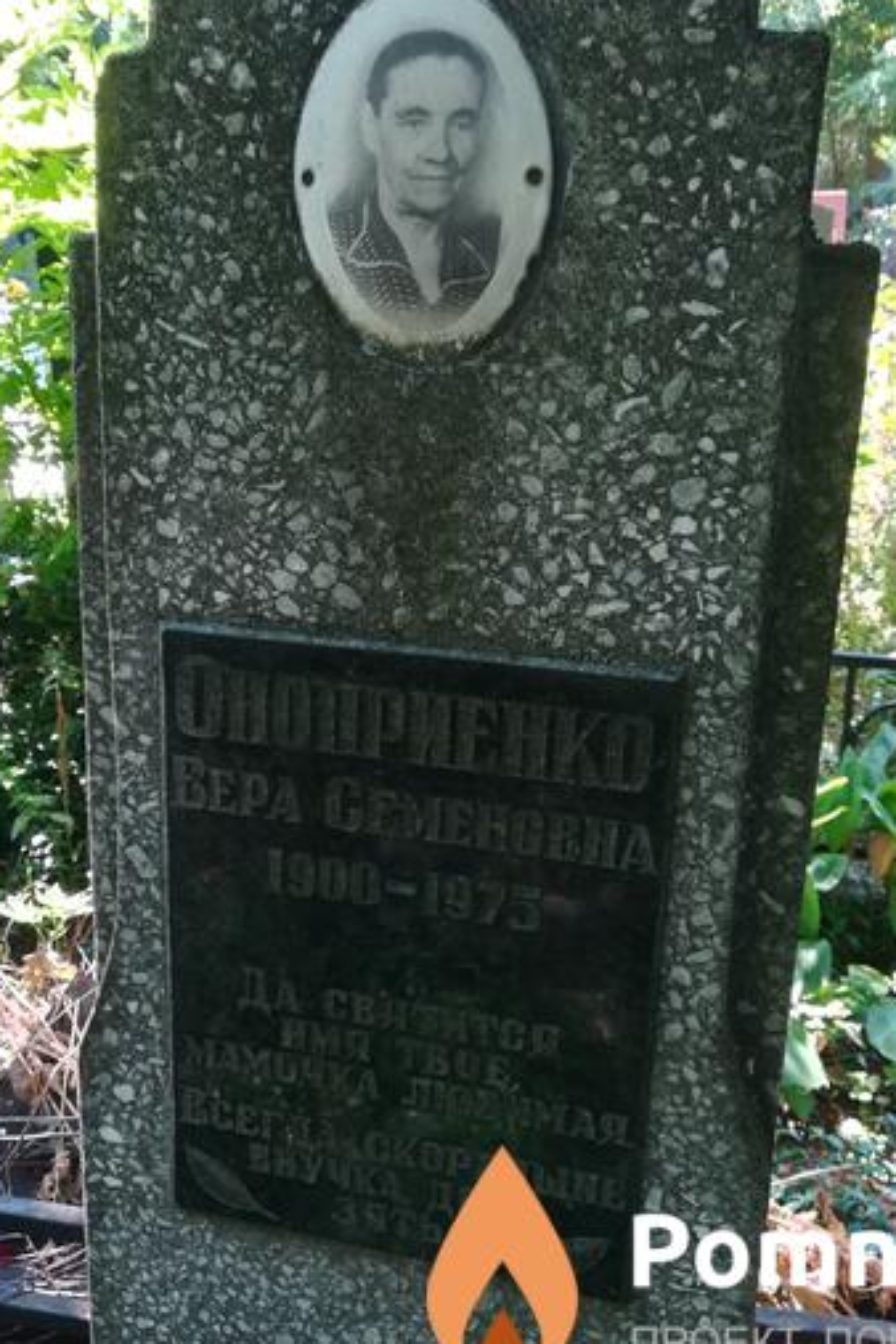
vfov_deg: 58.6
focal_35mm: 32
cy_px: 596
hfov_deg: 41.1
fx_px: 1195
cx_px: 440
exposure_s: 1/33.3
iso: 100
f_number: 2.2
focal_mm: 3.83
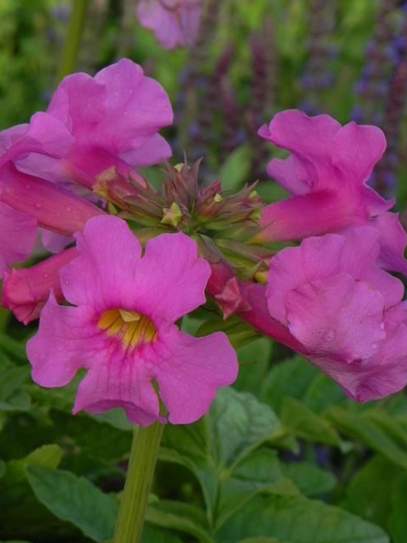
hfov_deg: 7.3
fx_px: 3199
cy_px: 330
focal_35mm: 204
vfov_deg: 9.7
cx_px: 172
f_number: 5
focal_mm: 28.8
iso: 160
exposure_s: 1/500
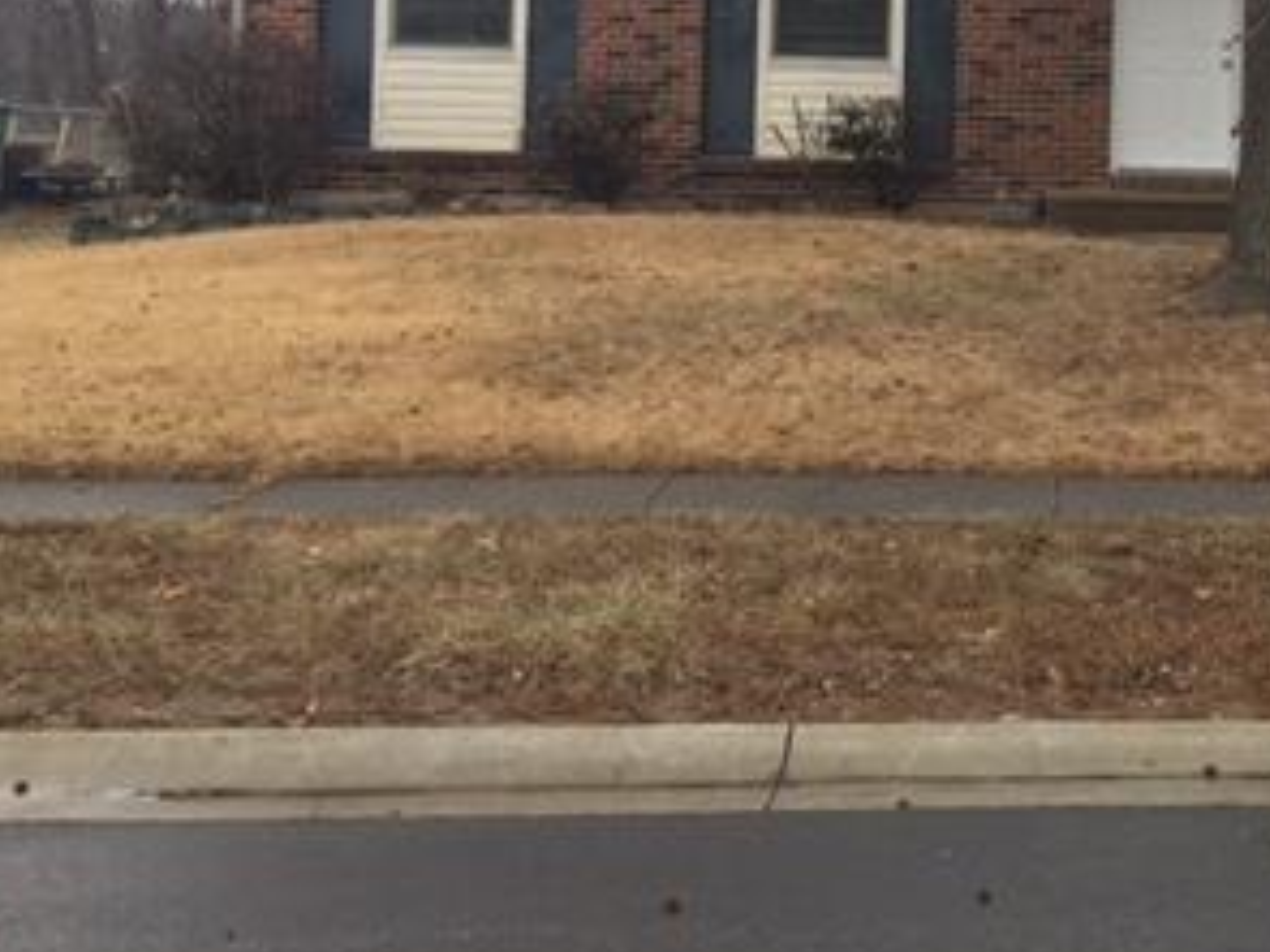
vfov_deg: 22.6
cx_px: 1193
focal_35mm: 63
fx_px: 2310
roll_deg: -0.7
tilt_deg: +1.7
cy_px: 52
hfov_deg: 29.2
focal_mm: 4.15
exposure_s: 1/340
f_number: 2.2
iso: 25
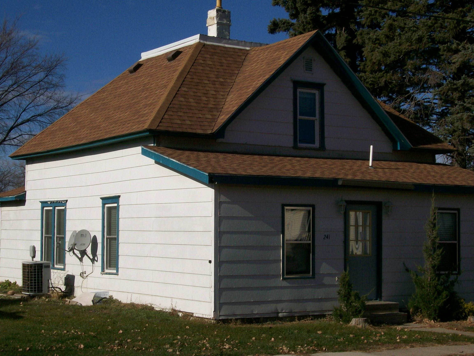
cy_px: 178
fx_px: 959
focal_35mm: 70
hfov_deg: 27.8
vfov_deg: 21.0
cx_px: 237
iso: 80
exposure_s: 1/954
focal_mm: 11.6
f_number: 6.7
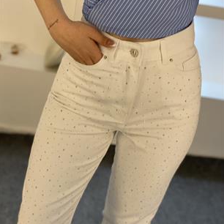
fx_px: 454
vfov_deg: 27.7
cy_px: 119
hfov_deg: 27.7
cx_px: 112
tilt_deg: -49.0
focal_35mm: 62
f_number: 2
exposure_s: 1/100
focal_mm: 6
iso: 200
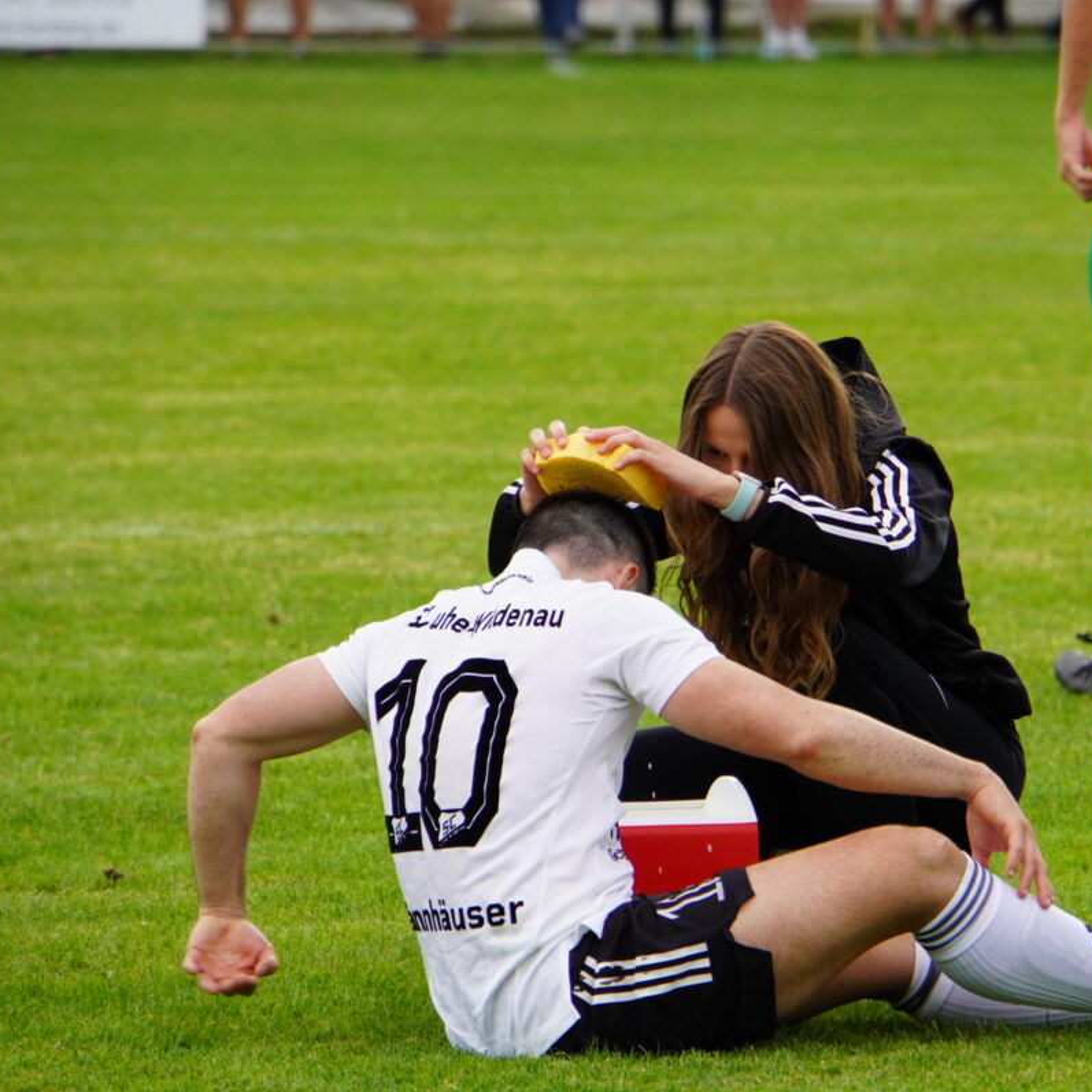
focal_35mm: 384
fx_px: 13705
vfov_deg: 4.6
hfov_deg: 4.6
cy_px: 545
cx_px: 658
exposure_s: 1/320
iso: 800
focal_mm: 200
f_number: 6.3
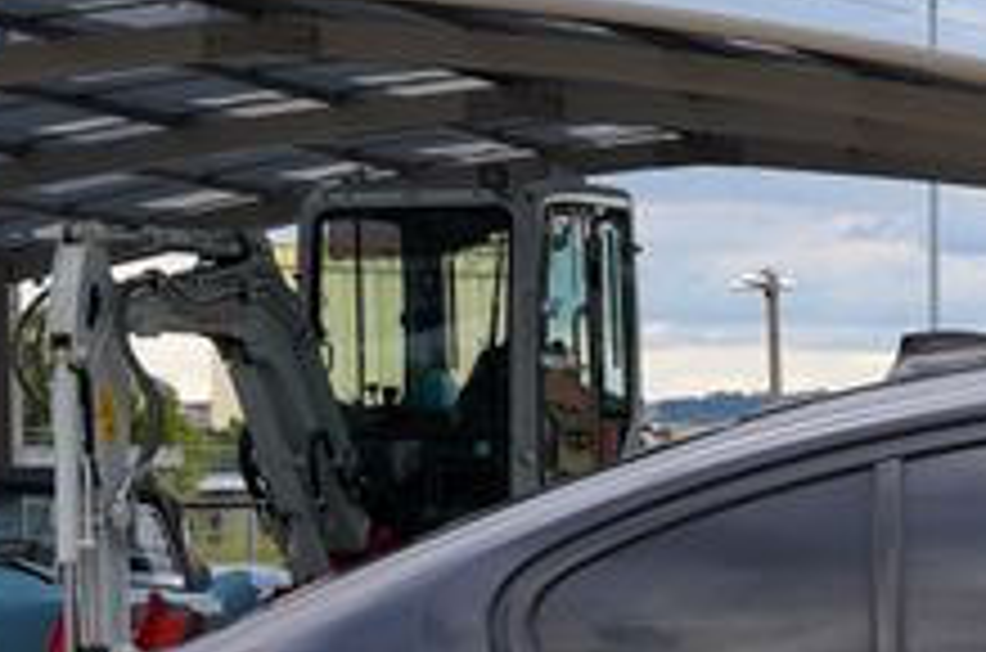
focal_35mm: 112
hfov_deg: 15.4
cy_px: 526
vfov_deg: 12.1
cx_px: 1841
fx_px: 3061
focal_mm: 24
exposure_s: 1/100
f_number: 5
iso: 100
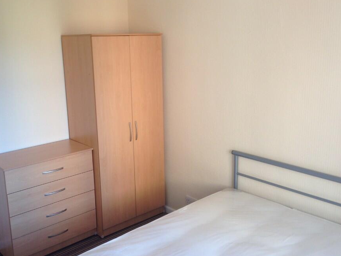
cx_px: 153
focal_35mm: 39
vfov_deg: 36.8
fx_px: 384
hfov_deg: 47.8
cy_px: 122
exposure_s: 1/24
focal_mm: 4.12
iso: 50
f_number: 2.4
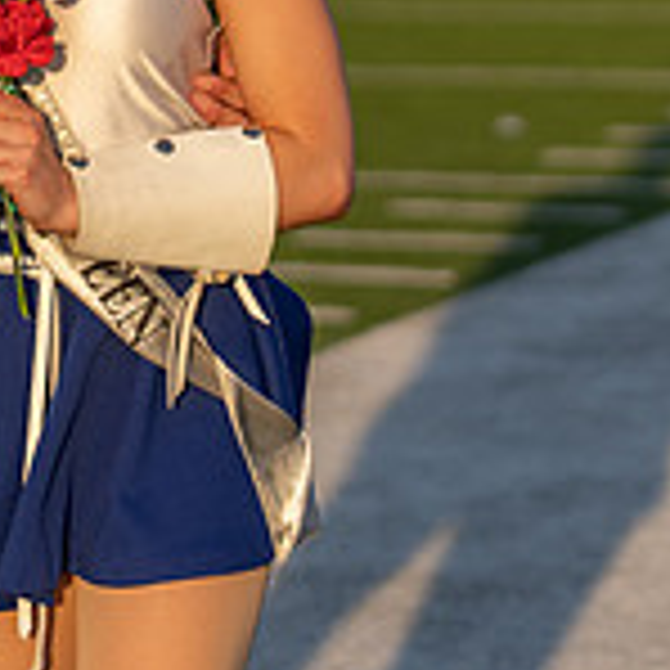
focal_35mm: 270
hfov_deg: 6.4
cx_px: -162
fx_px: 5912
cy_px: -256
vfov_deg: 6.4
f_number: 2.8
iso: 100
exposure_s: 1/1250
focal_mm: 70
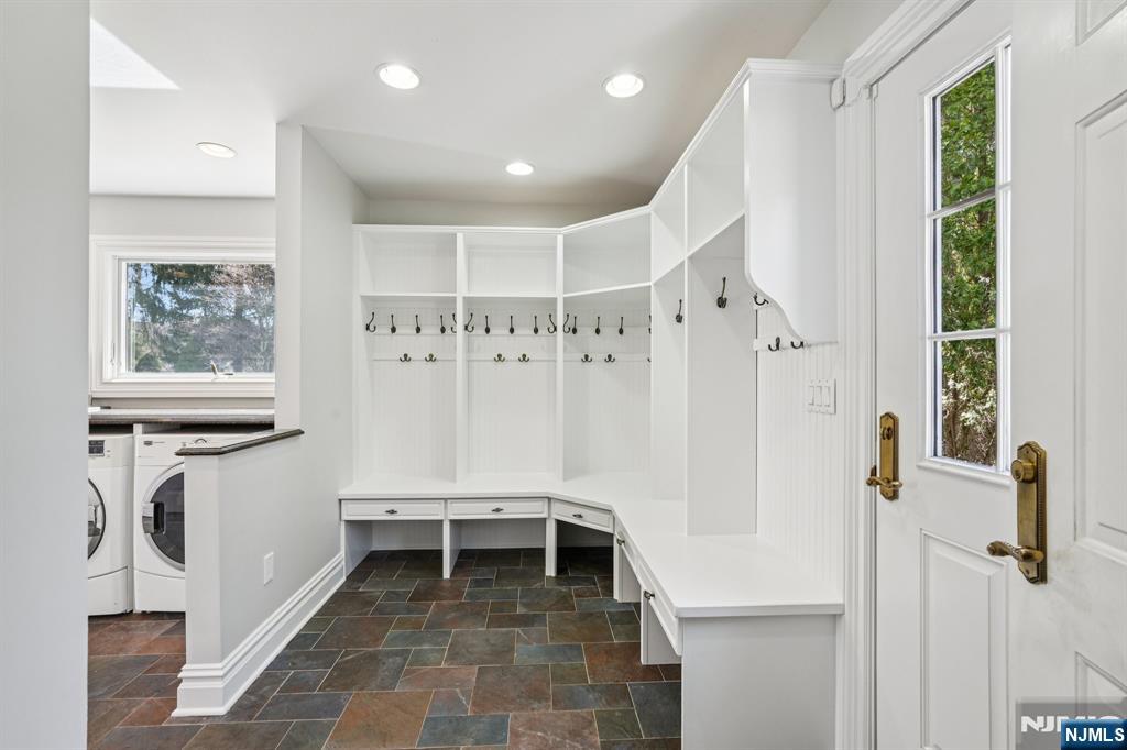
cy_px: 375
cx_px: 564
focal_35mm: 16
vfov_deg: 72.0
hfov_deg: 95.0
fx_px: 516
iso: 400
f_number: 9
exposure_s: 1/20
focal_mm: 16.5
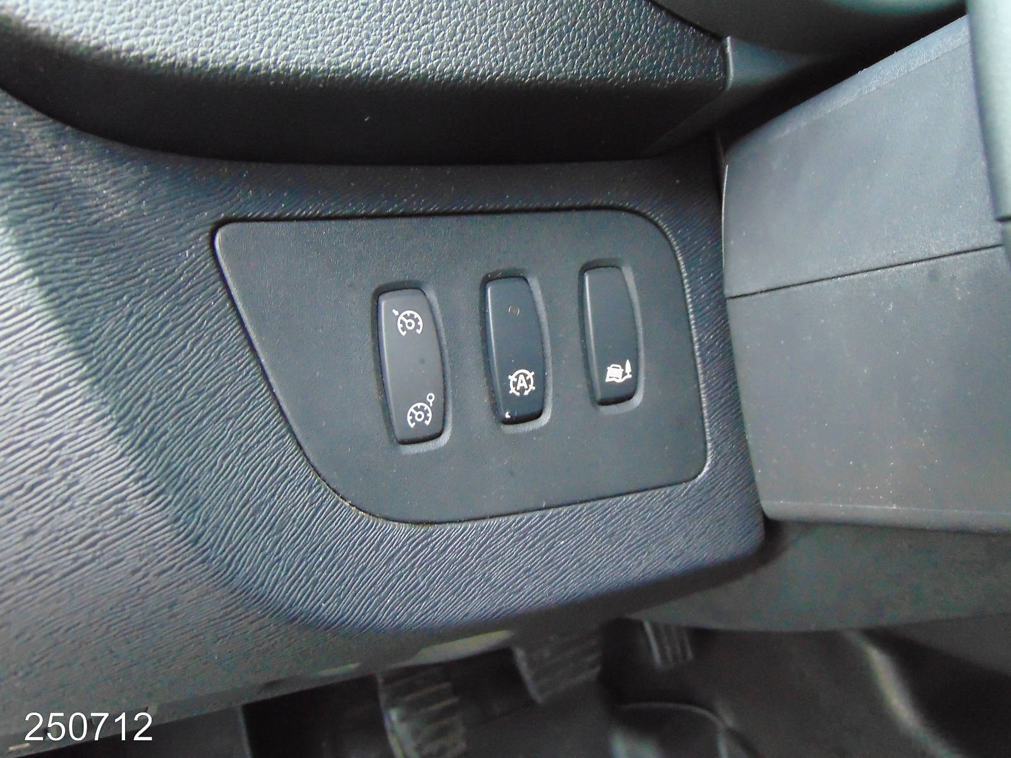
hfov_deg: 55.4
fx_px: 964
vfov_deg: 42.9
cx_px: 506
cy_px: 379
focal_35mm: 33
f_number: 3.2
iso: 400
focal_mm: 5.8
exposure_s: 1/13
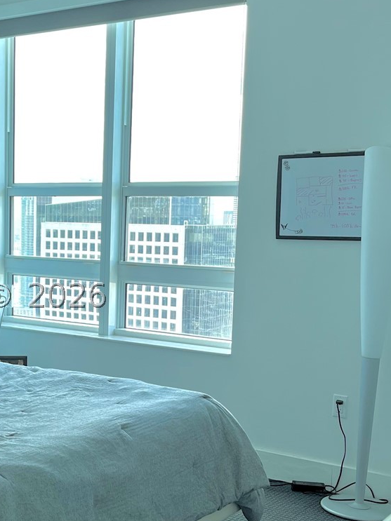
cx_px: 65
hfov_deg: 25.5
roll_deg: -0.5
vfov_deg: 34.3
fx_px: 844
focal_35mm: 56
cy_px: 295
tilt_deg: -5.7
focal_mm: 5.1
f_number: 1.6
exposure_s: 1/250
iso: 50
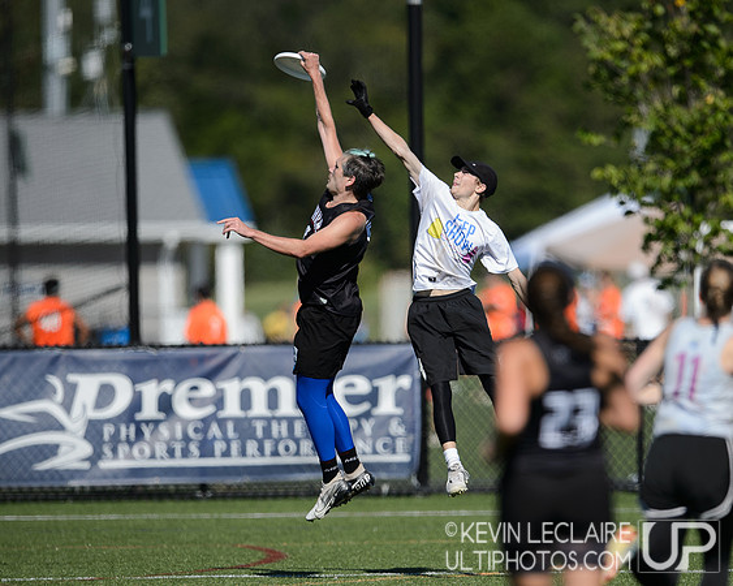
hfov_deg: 3.2
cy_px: 325
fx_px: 12928
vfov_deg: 2.6
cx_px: 461
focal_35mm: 596
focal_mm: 400
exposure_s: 1/3200
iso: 200
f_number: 2.8
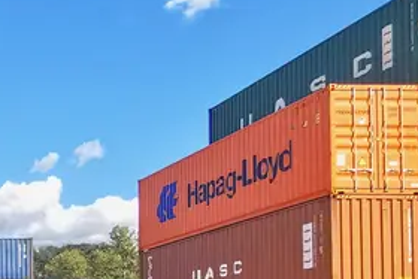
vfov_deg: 17.3
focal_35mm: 76
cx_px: -266
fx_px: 883
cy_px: 312
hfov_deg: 21.0
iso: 50
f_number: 2.2
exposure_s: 1/539
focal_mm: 2.35
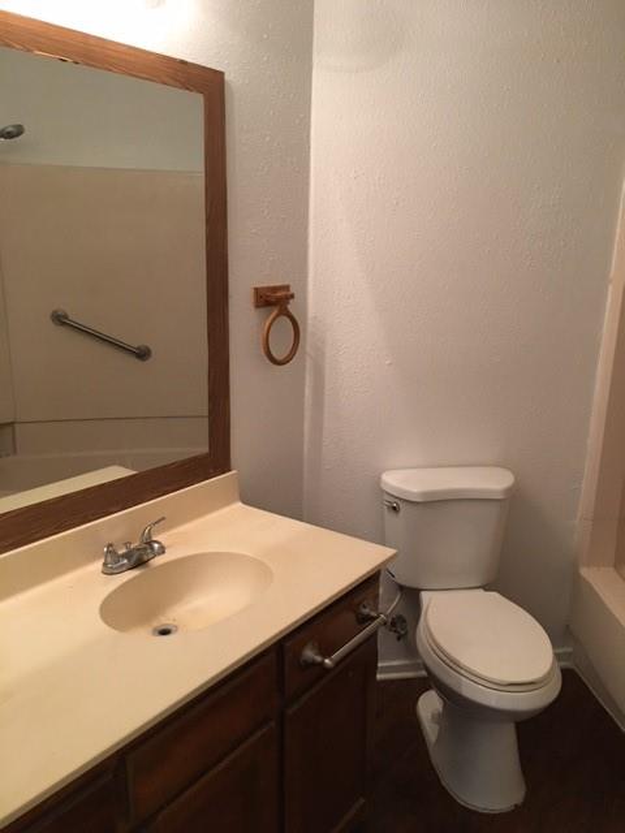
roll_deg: -1.4
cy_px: 416
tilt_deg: -12.6
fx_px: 698
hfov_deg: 48.2
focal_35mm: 29
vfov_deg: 61.7
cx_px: 312
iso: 64
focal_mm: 4.15
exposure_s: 1/15
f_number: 2.2
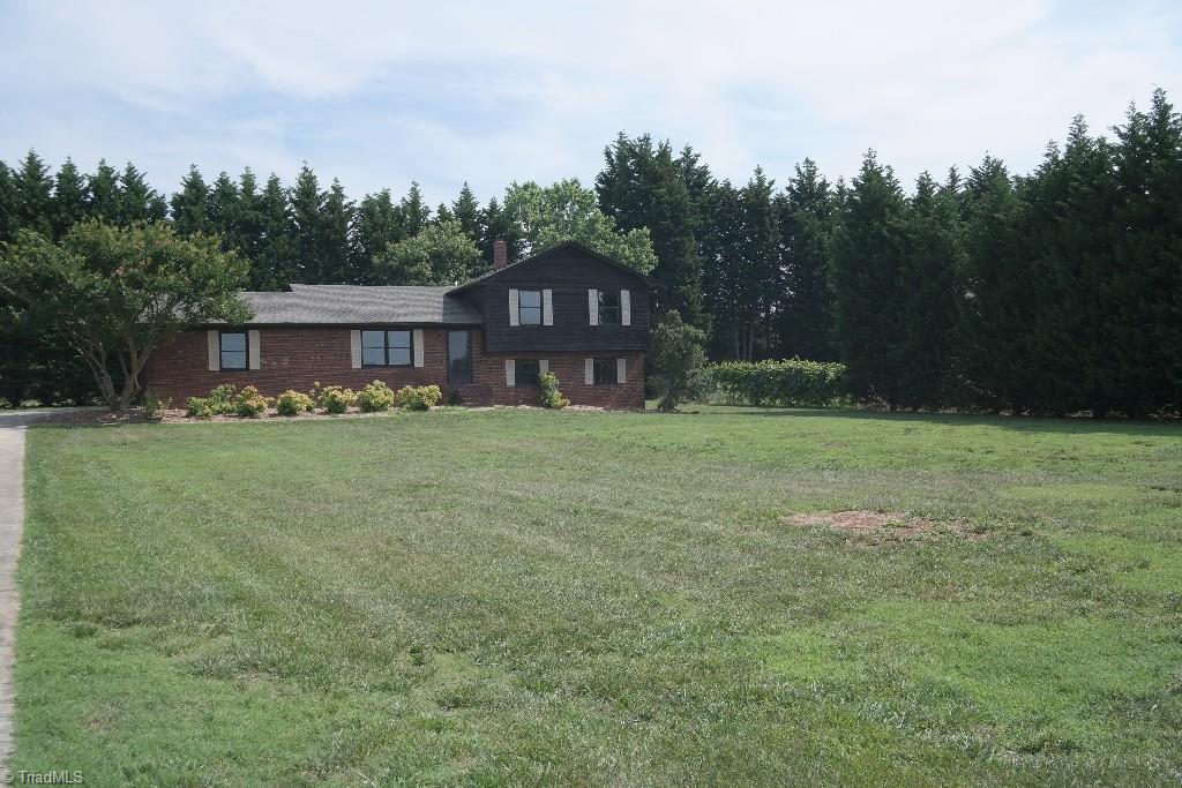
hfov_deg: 53.1
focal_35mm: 36
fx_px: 1182
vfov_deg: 36.9
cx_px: 591
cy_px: 394
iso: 200
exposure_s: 1/180
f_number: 9
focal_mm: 24
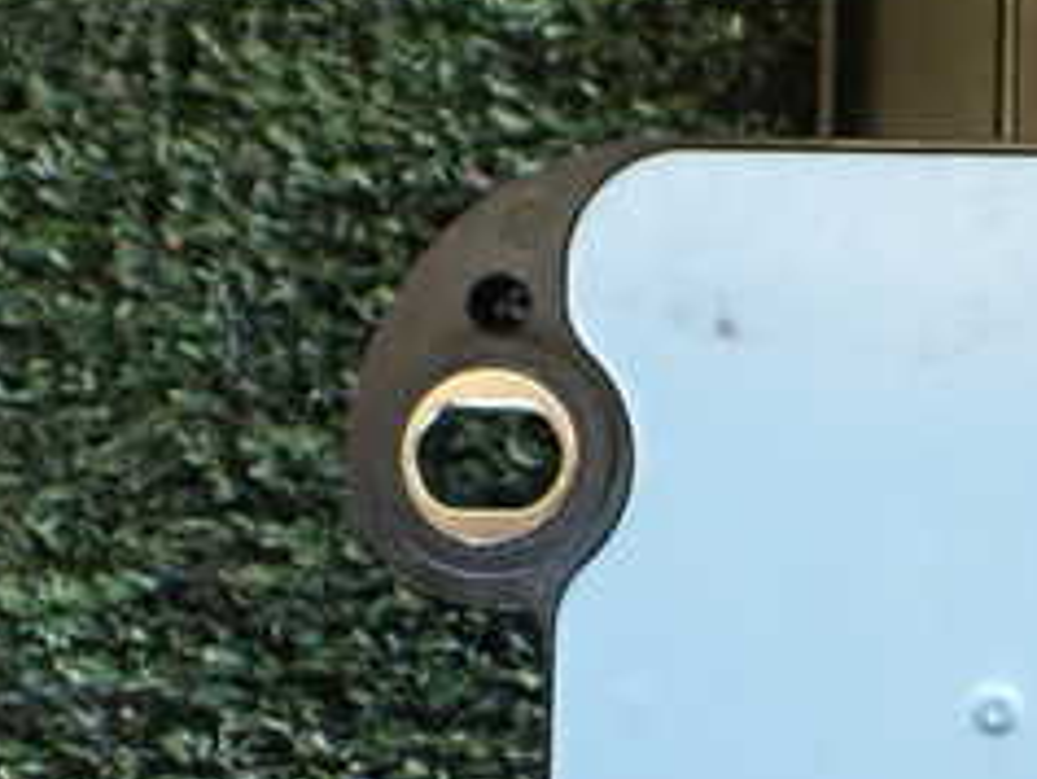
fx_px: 2278
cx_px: 1006
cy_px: 534
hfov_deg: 24.6
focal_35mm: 76
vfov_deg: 19.3
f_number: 2.3
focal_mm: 5.4
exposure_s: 1/100
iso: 800
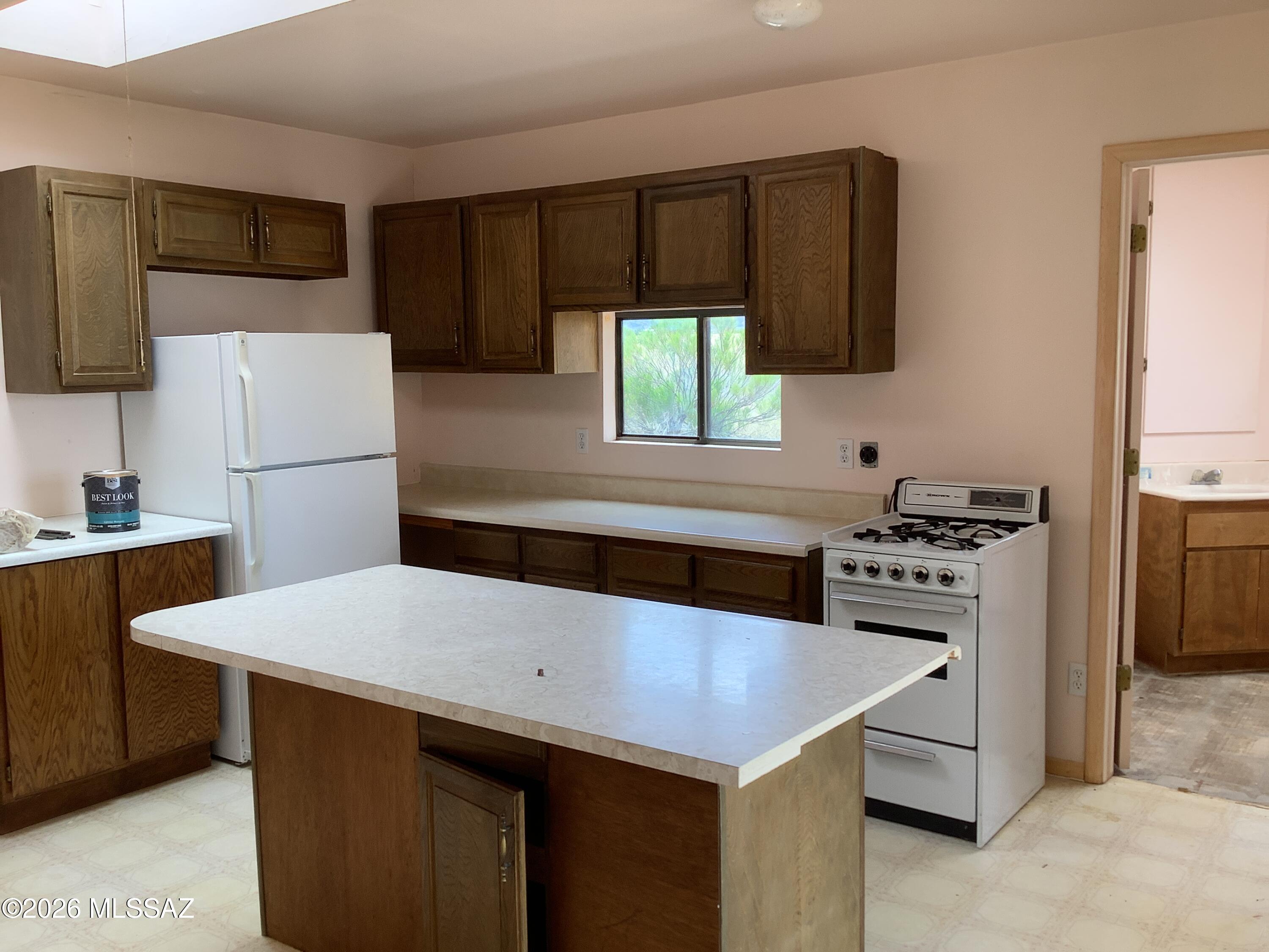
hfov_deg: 58.4
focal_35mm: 31
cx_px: 634
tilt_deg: -7.4
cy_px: 476
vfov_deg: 45.4
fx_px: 1136
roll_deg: +1.0
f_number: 2.4
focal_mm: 3.3
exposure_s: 1/100
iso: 32
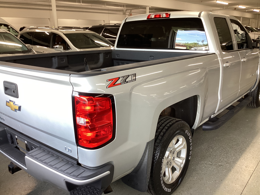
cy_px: 98
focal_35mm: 31
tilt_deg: -17.3
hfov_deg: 58.4
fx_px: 233
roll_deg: +0.2
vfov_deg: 45.4
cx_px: 130
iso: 64
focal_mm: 3.3
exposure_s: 1/50
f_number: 2.4
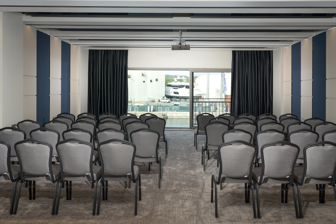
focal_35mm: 34
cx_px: 181
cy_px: 99
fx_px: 317
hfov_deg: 55.7
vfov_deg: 38.8
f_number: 8
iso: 250
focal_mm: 29
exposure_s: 1/125
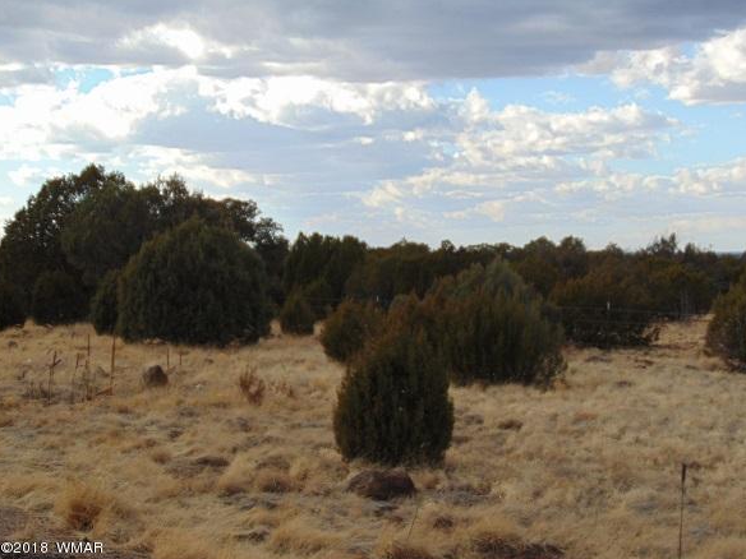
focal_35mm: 73
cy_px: 285
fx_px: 1573
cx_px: 377
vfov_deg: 20.2
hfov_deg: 26.7
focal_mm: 12.8
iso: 80
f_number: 3.7
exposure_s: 1/640
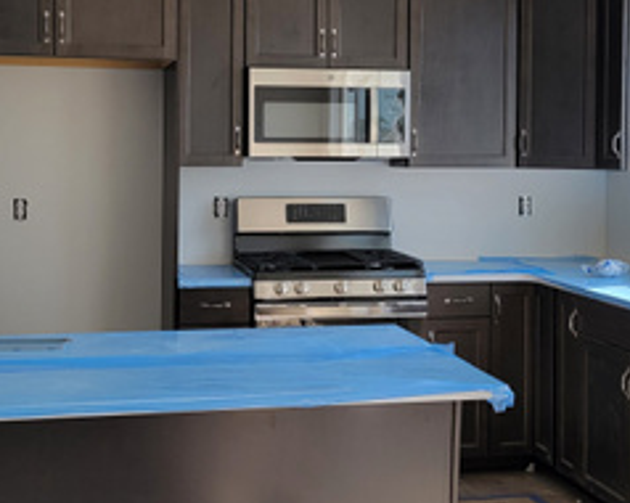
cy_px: 161
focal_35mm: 63
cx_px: 318
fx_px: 1174
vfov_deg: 24.1
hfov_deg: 30.0
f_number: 1.8
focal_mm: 6.7
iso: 25
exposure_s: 1/120
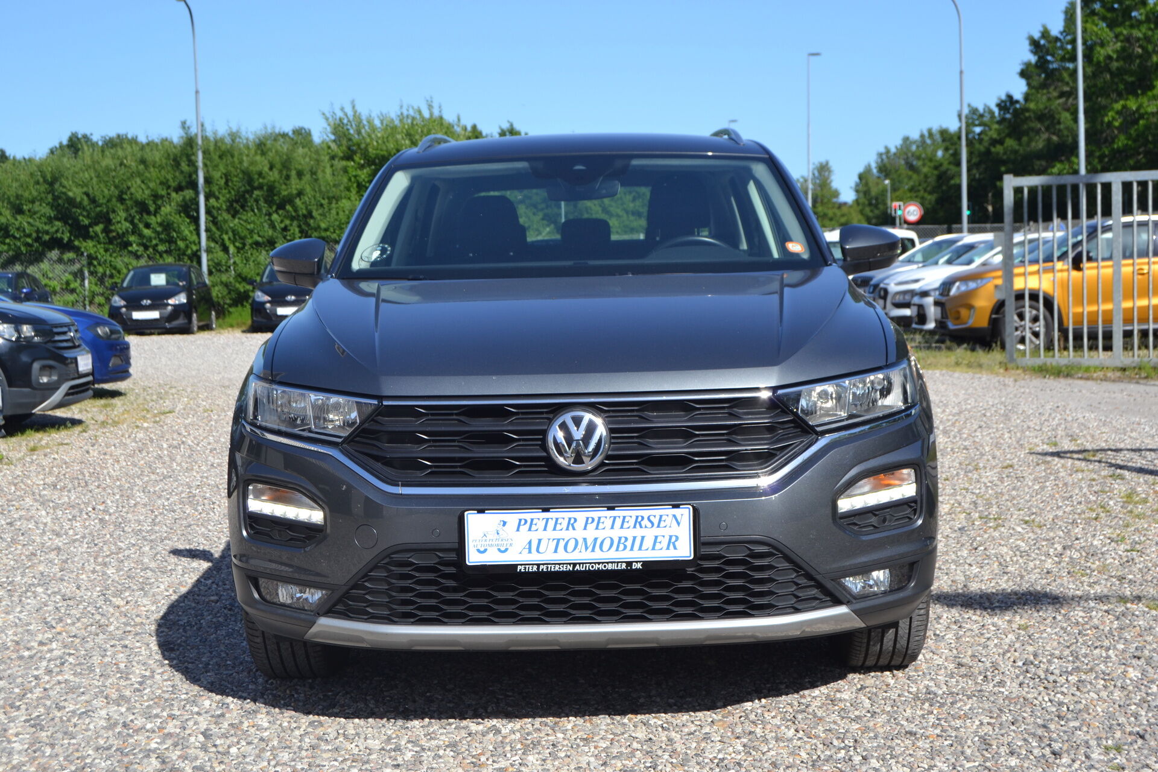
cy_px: 386
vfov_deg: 26.5
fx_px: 1640
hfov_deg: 38.9
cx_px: 579
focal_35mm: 51
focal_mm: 34
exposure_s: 1/250
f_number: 8
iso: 100
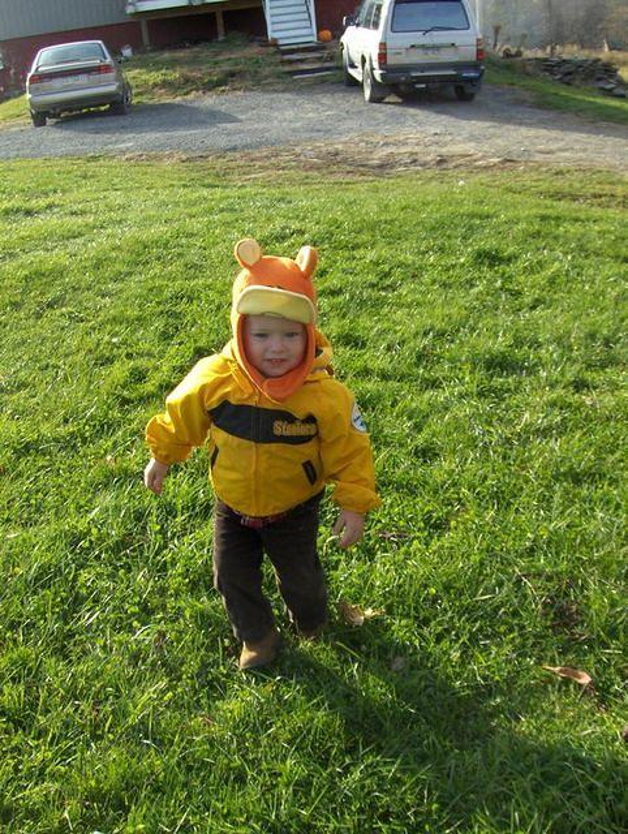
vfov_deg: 45.7
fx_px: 989
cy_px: 417
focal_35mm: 41
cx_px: 314
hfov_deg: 35.2
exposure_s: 1/260
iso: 100
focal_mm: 6.5
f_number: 5.09
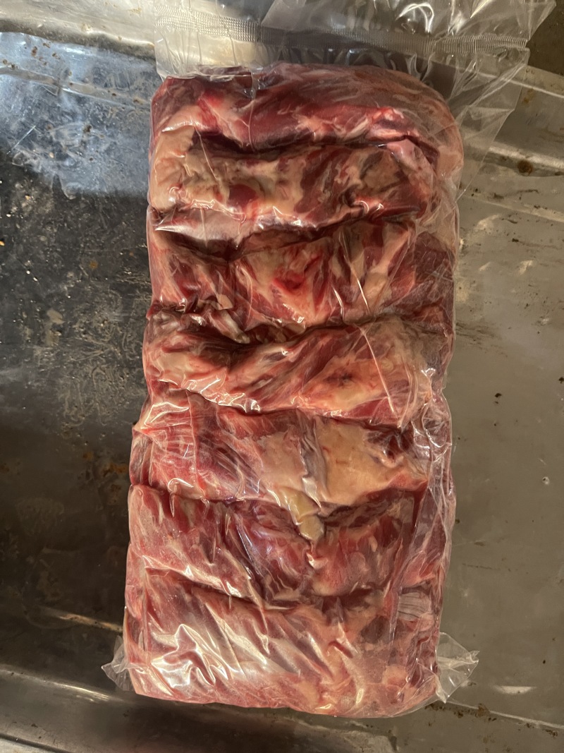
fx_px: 565
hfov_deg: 53.1
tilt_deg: -86.9
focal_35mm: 26
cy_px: 376
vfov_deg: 67.3
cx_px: 282
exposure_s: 1/47
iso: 500
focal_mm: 5.1
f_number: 1.6
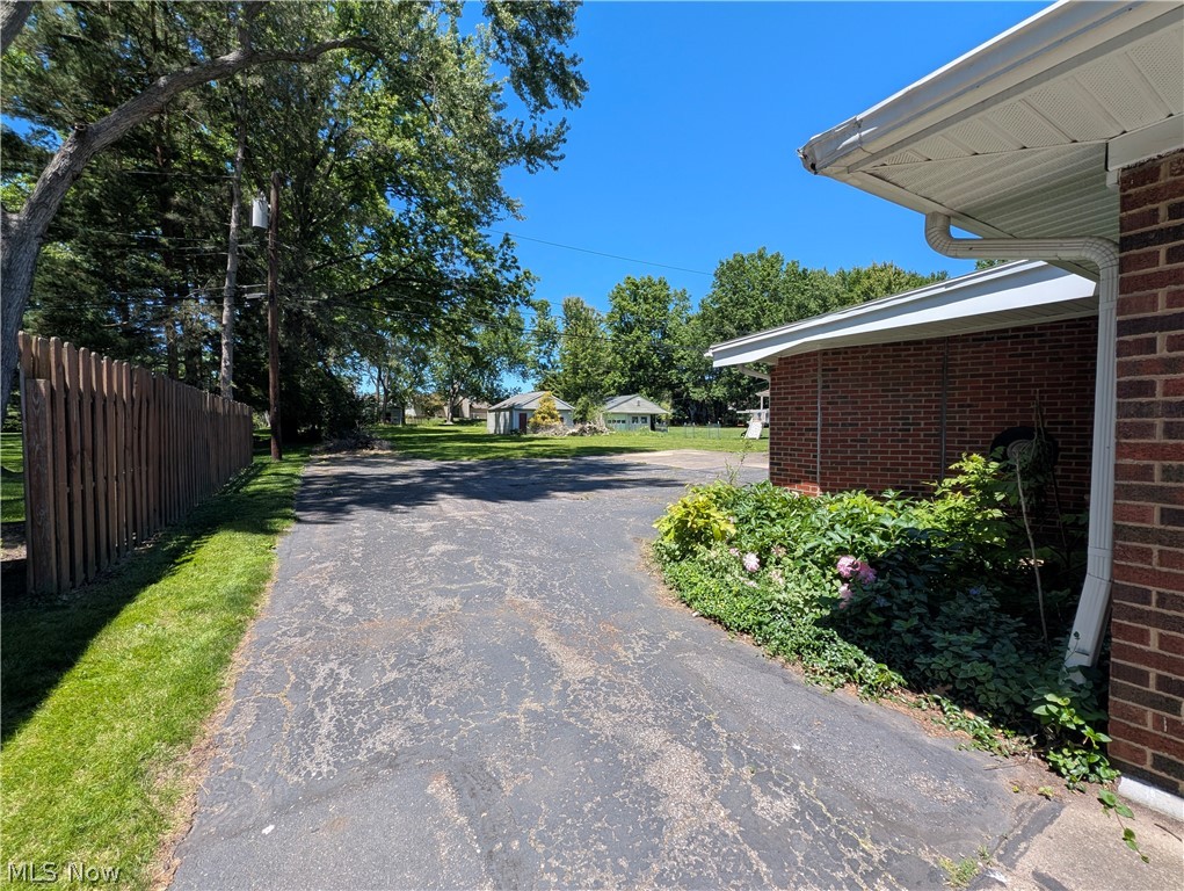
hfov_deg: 106.1
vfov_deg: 90.0
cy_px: 446
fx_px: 445
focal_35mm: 13
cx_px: 592
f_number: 2.2
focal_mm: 1.95
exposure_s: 1/756
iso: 44
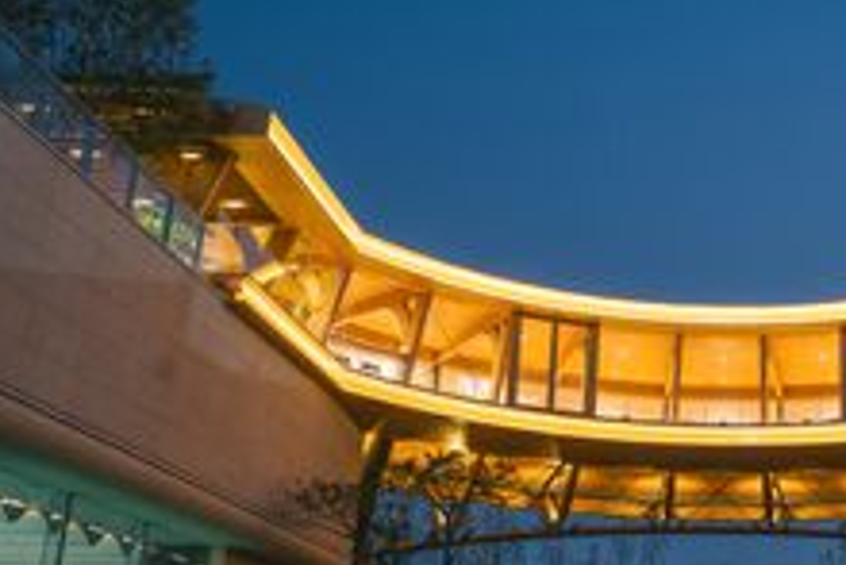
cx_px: 742
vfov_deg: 27.7
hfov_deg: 38.6
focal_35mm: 48
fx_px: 1129
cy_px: 436
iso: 200
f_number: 5.6
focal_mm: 24
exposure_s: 1/2
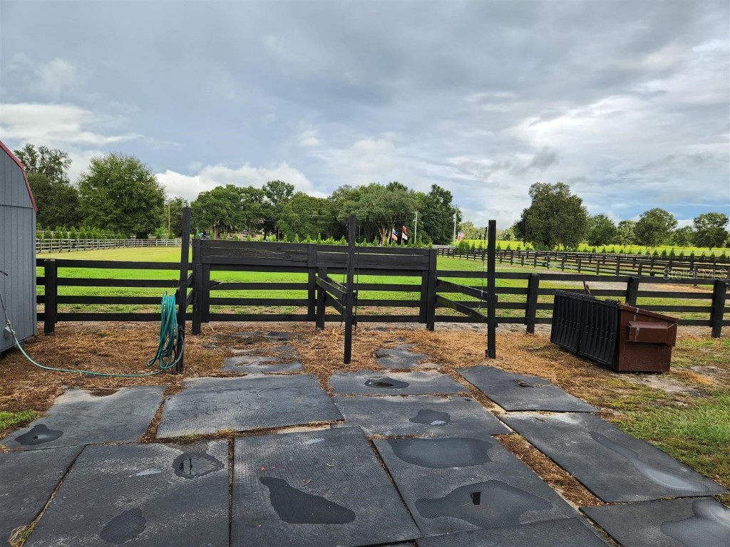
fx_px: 485
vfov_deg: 58.9
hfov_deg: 73.9
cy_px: 274
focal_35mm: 23
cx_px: 365
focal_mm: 5.4
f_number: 1.8
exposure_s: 1/522
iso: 20
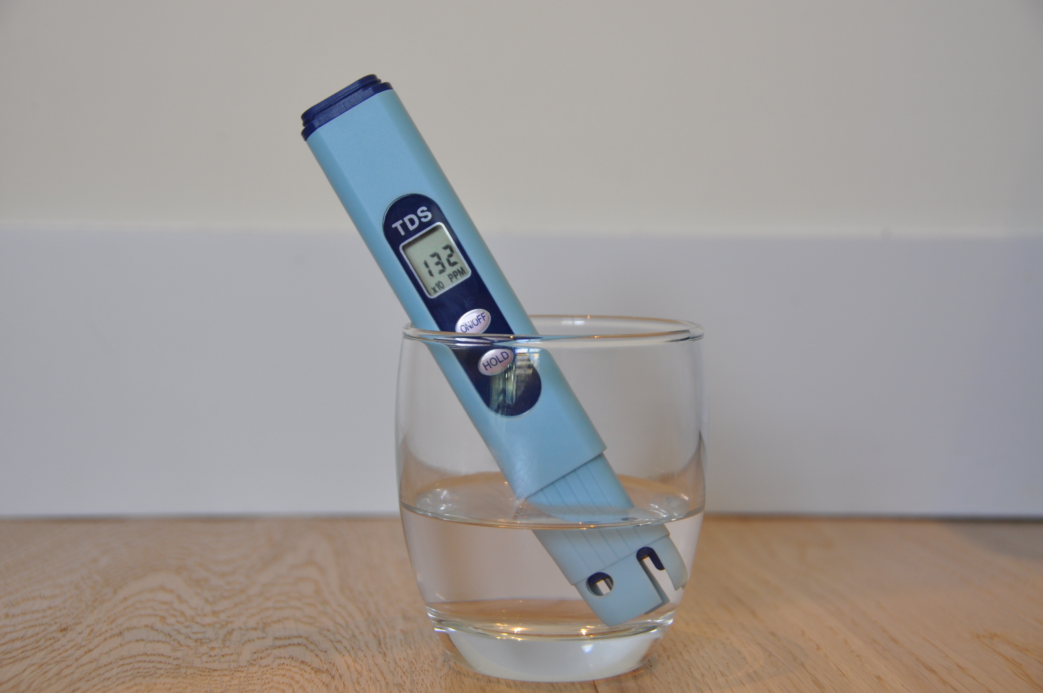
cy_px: 346
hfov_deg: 30.5
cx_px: 522
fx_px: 1910
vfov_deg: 20.6
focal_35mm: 66
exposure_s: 1/30
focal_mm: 44
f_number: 5.6
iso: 400
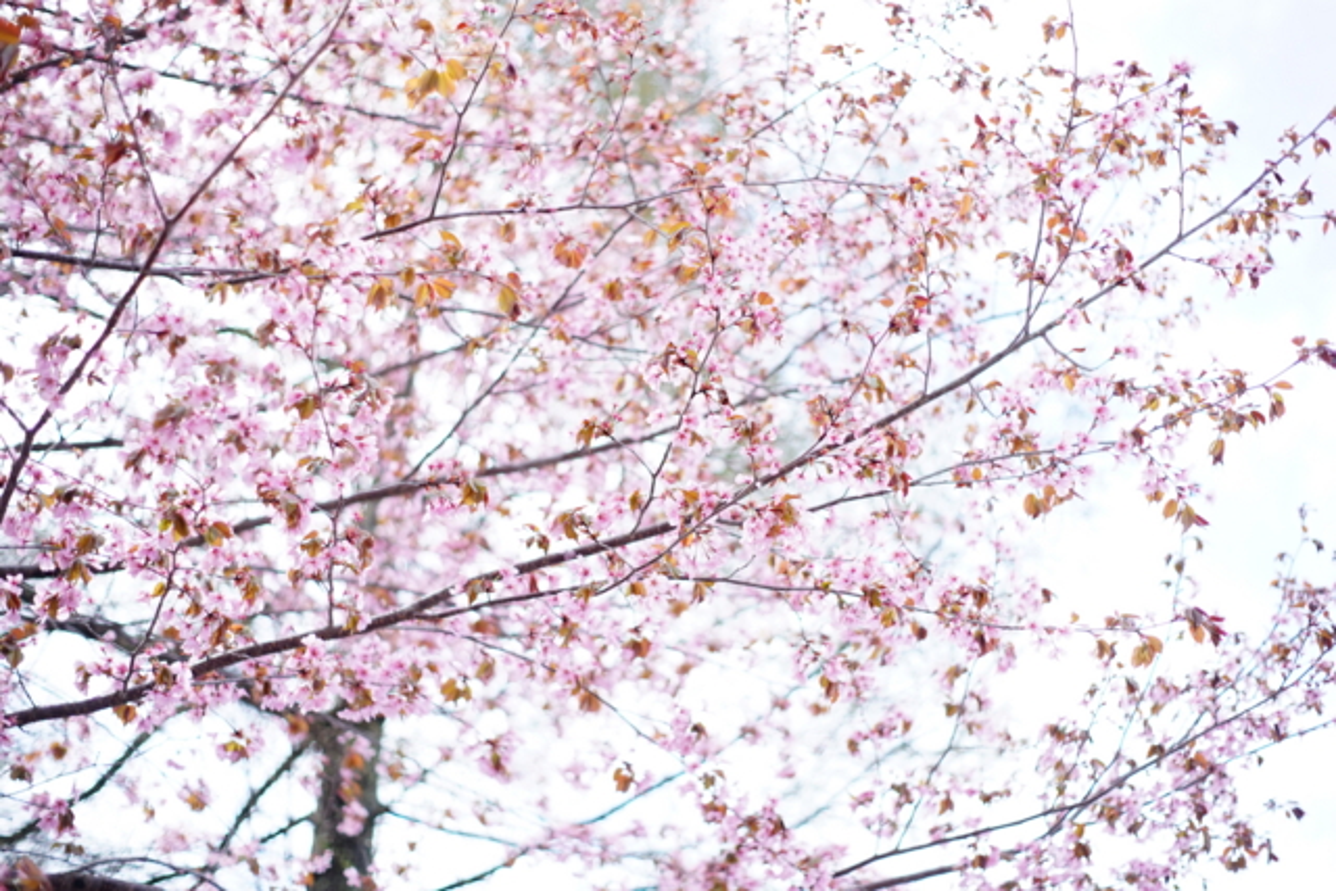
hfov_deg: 39.6
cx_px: 668
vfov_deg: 27.0
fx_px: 1856
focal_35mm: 50
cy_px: 446
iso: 100
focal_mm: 50
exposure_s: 1/400
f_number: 2
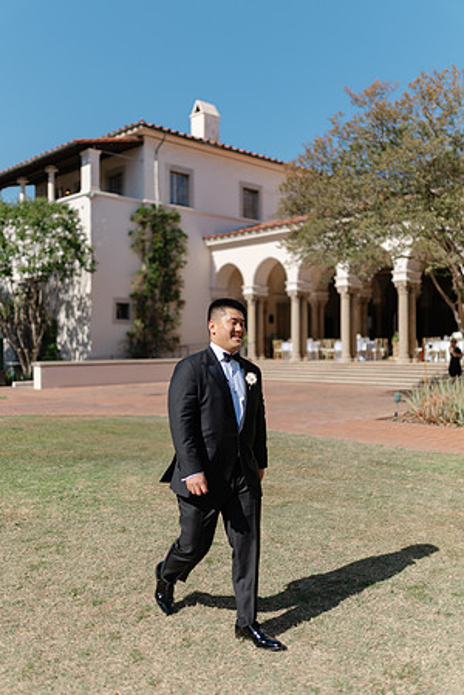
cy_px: 348
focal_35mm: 35
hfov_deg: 37.9
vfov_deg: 54.4
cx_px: 232
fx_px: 677
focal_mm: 35
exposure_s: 1/5000
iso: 64
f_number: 1.4
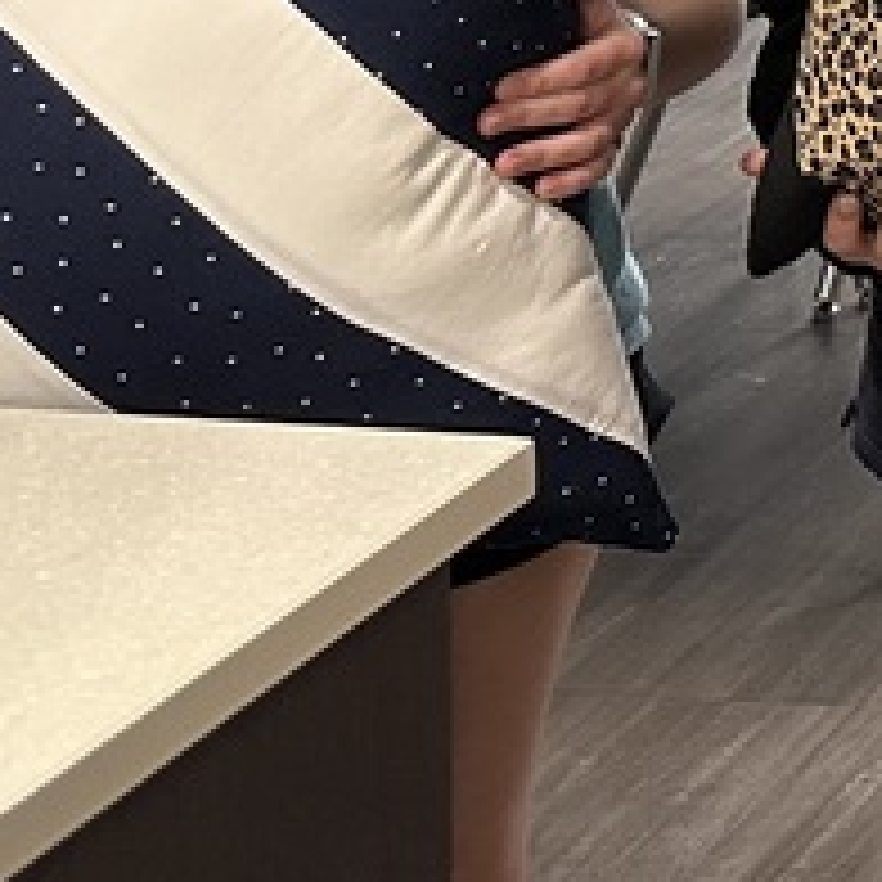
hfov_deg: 12.6
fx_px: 3200
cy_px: -688
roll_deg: -0.8
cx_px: 2043
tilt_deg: -2.7
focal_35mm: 111
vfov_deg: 14.0
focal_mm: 6.86
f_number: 1.78
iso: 250
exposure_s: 1/120
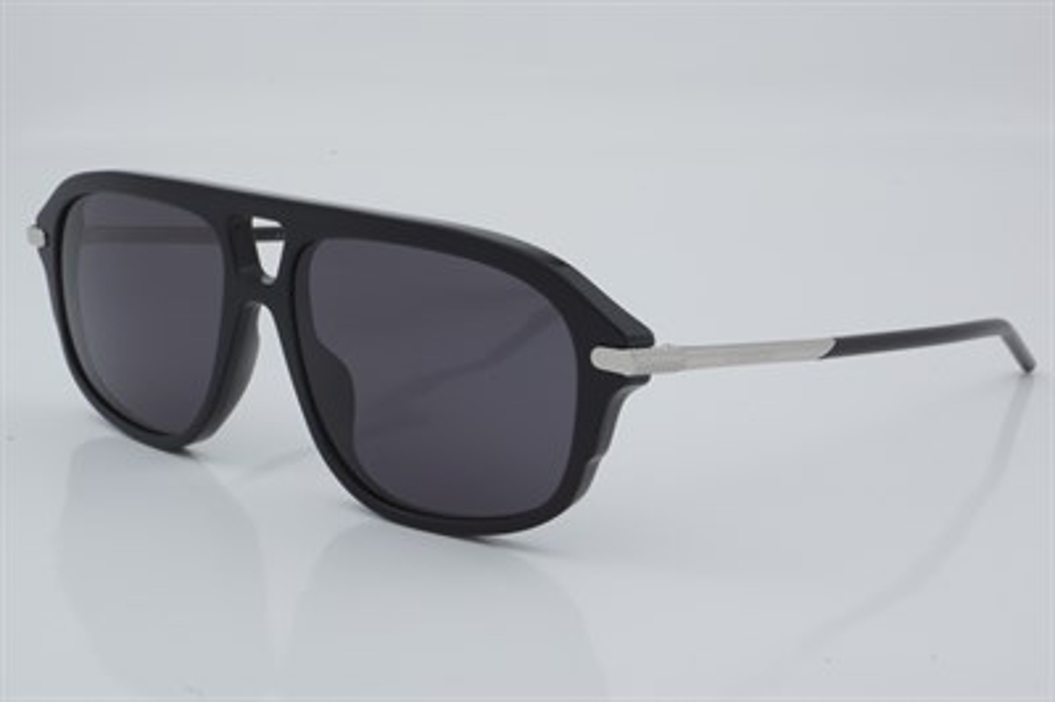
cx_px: 528
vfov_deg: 20.1
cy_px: 351
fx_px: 1976
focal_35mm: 68
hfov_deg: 29.9
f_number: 29
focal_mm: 45
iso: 100
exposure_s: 1/4
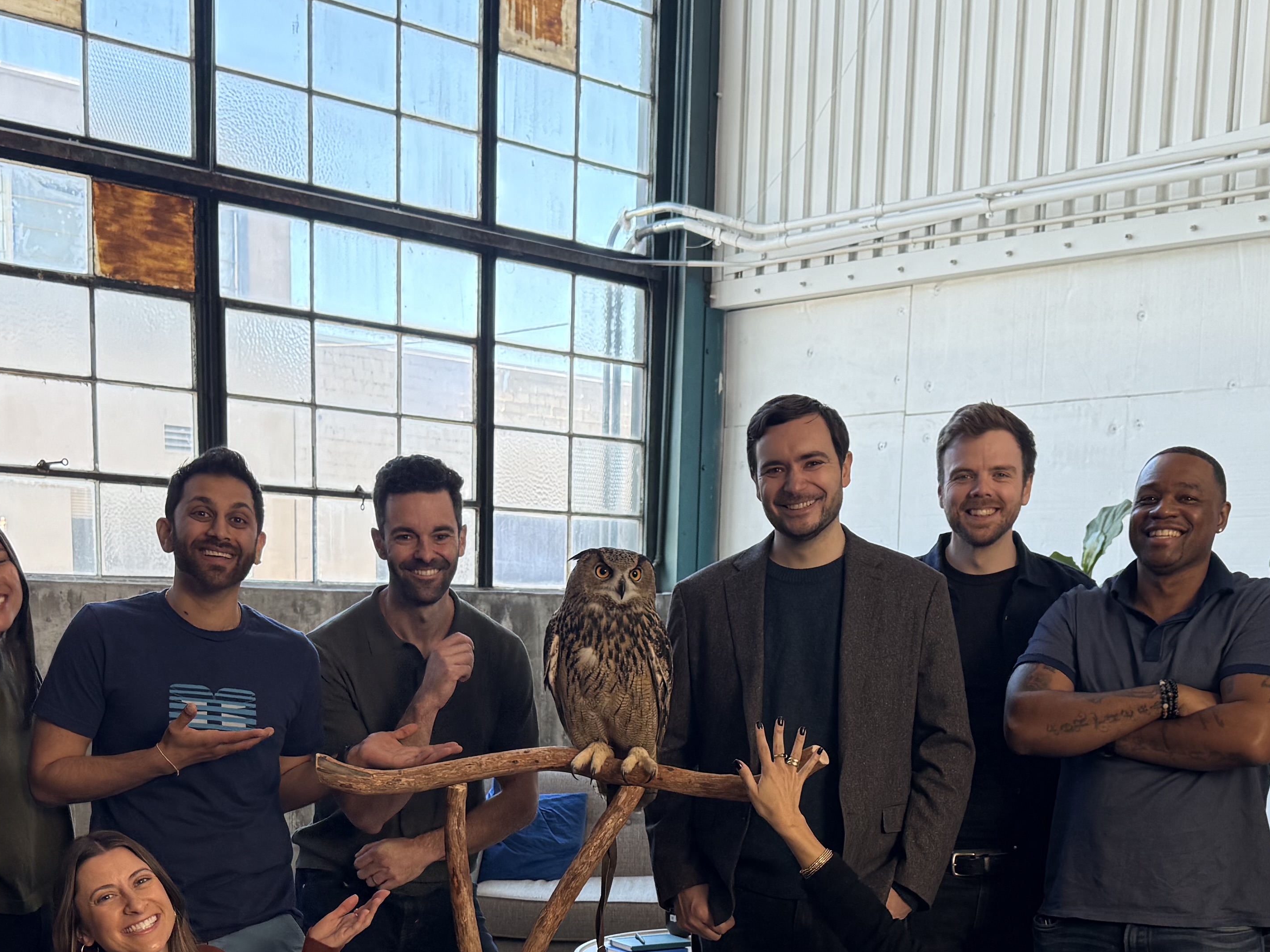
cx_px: 603
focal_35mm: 48
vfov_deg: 29.0
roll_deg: -1.3
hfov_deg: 39.6
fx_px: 1761
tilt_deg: -9.4
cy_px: 858
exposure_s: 1/224
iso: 160
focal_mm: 6.76
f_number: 1.78
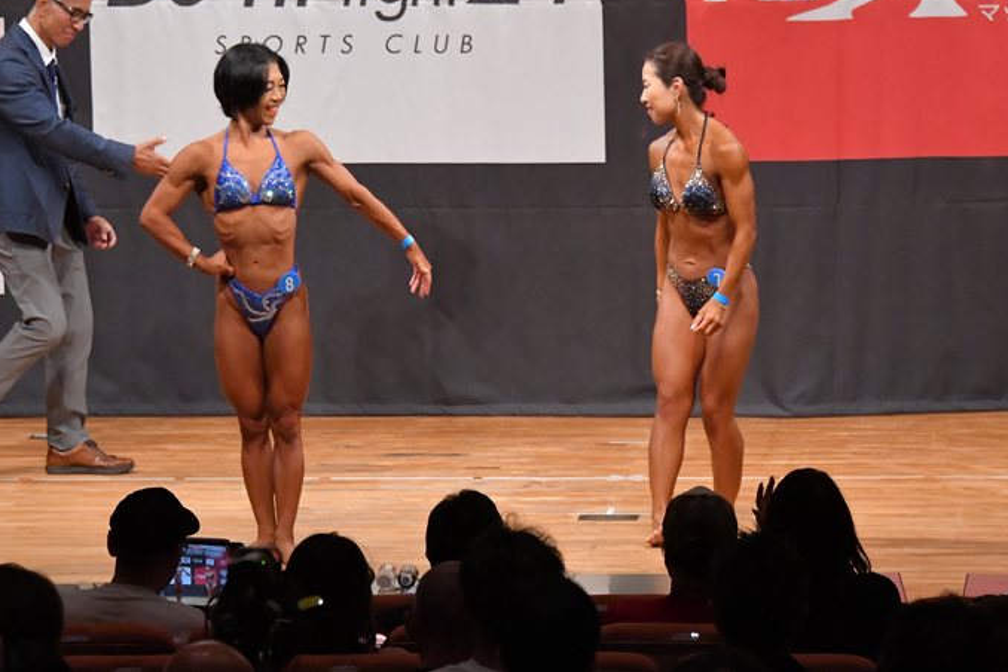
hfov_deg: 8.3
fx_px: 6943
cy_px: 290
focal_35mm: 248
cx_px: 457
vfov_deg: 5.5
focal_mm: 145
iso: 8000
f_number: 5.6
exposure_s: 1/400
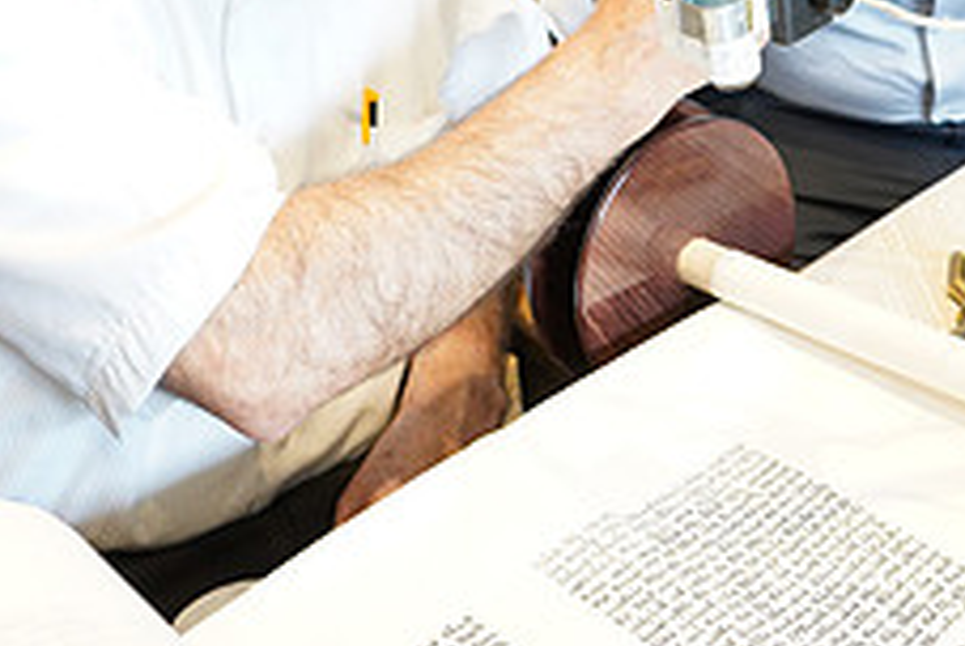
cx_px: 718
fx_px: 1986
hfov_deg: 27.0
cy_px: -117
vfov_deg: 17.6
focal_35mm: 74
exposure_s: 1/80
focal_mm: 29
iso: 3200
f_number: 5
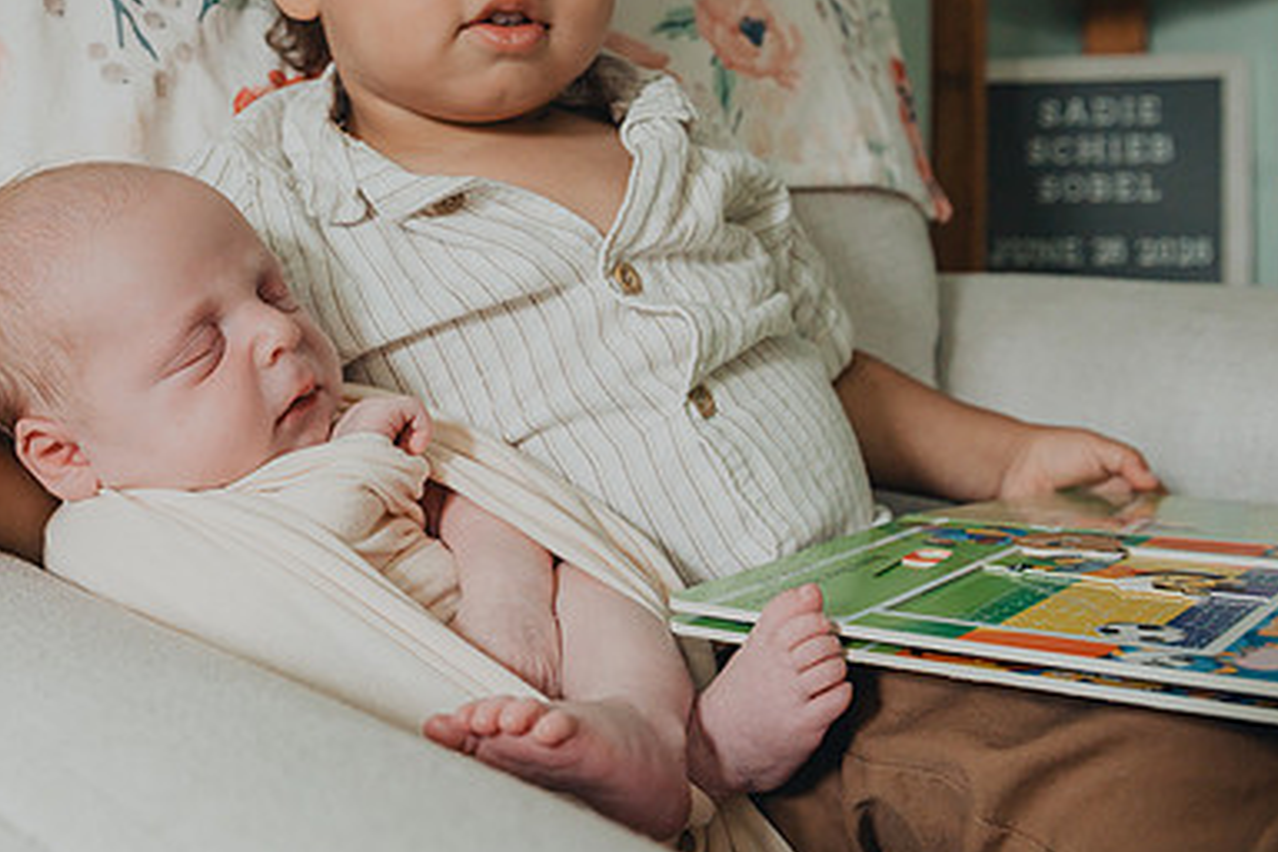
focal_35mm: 52
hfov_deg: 37.4
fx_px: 1846
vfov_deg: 25.9
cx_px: 338
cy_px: 299
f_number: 5
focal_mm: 31
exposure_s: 1/100
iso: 3200
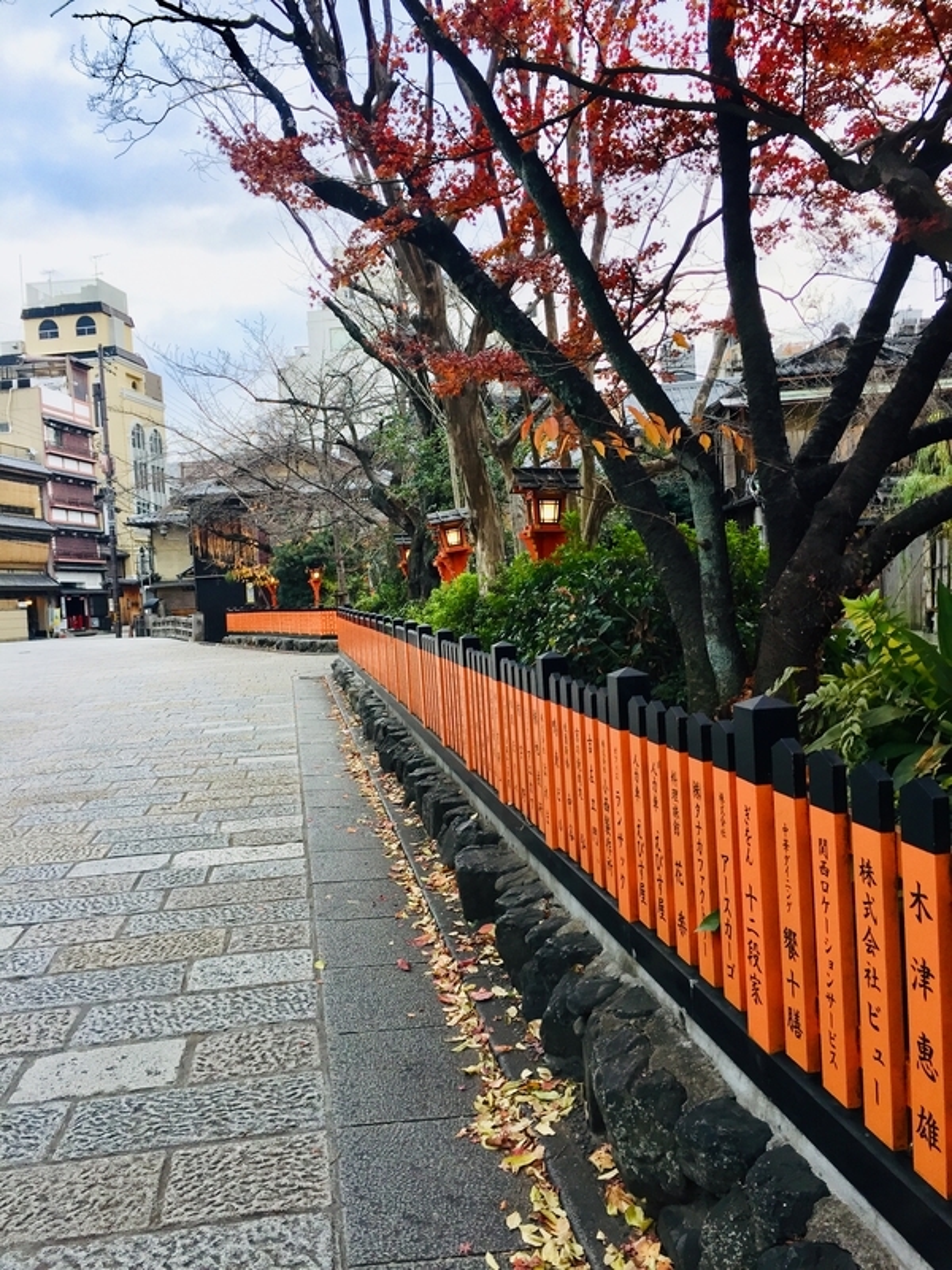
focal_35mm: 29
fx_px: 1063
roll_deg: +4.1
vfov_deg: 61.7
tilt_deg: -0.4
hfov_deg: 48.2
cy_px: 635
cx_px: 476
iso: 50
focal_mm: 4.15
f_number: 2.2
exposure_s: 1/120
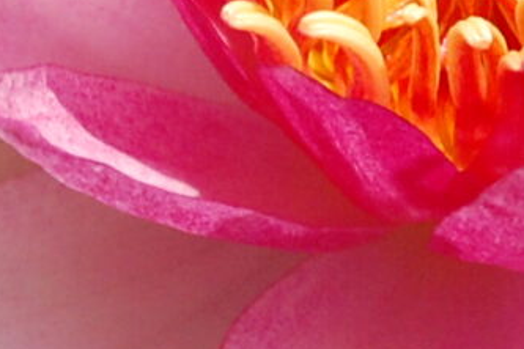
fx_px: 7714
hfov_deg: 3.9
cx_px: 318
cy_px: -53
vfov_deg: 2.6
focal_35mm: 530
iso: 800
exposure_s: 1/800
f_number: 14
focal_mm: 46
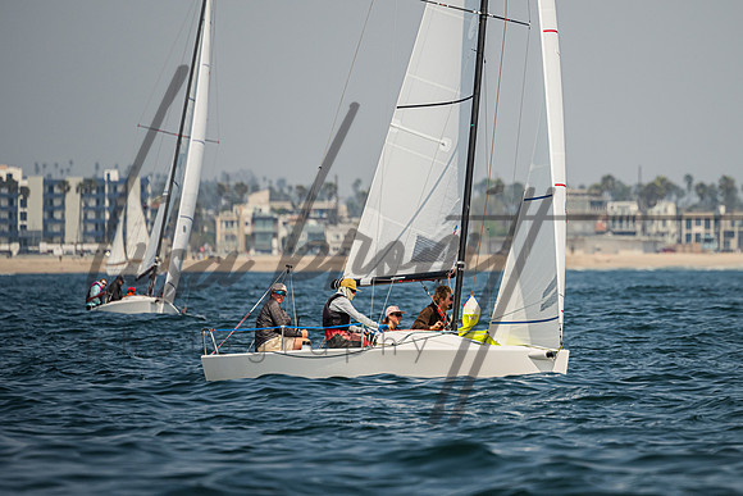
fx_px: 11260
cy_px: 241
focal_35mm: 545
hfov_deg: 3.8
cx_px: 459
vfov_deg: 2.5
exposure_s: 1/4000
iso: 400
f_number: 5.6
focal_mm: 400
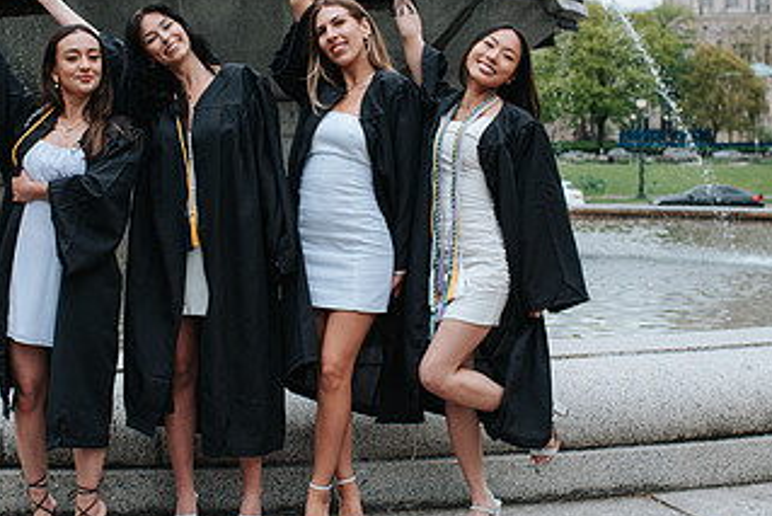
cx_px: 320
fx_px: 1480
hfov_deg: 29.2
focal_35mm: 69
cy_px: 183
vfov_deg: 19.7
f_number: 3.5
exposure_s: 1/800
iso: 100
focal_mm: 35
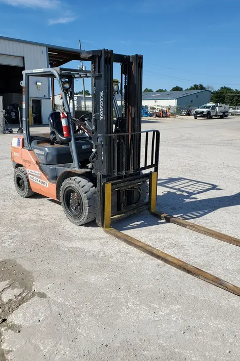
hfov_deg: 46.4
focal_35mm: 28
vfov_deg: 65.5
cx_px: 127
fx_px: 280
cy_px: 177
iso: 50
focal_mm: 4.3
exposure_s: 1/1910
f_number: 2.4
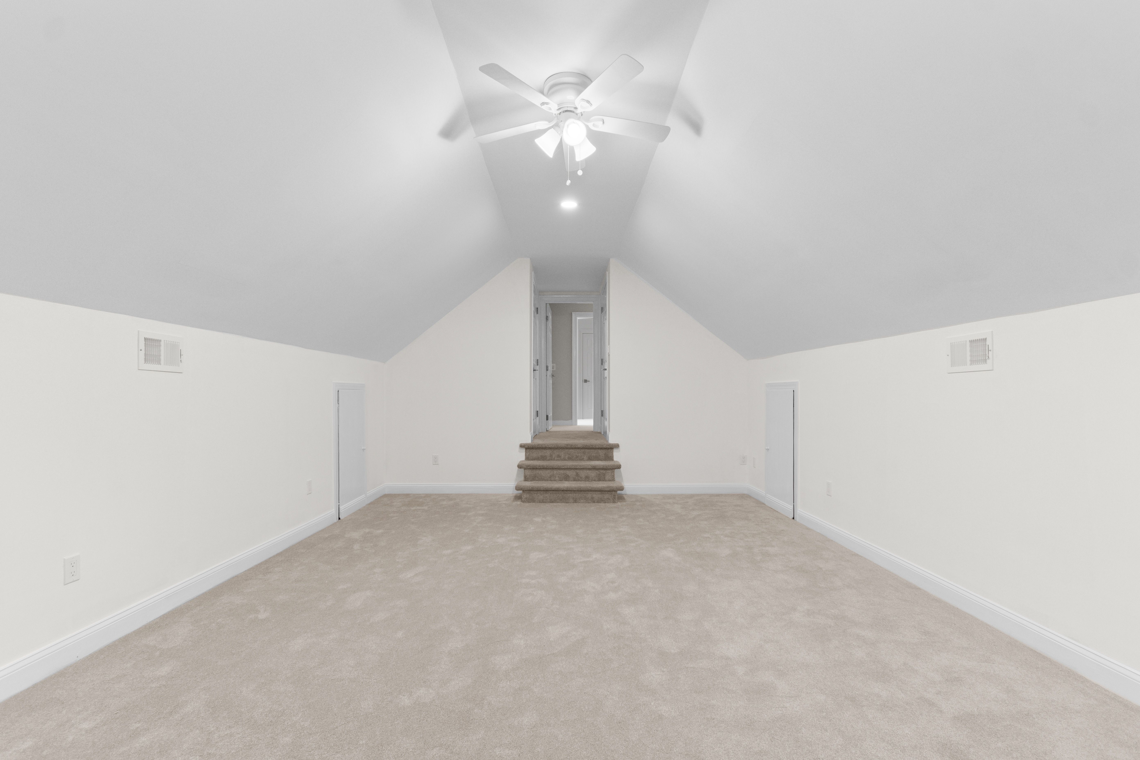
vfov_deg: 77.3
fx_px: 475
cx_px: 570
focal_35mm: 15
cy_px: 380
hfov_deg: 100.4
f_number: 4.5
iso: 100
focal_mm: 10
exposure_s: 1/3
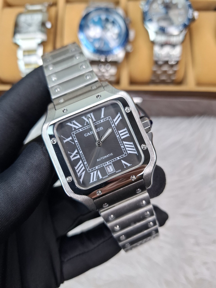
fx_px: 191
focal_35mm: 23
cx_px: 108
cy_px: 144
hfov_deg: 58.9
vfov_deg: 73.9
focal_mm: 5.54
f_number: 1.8
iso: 50
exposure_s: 1/101
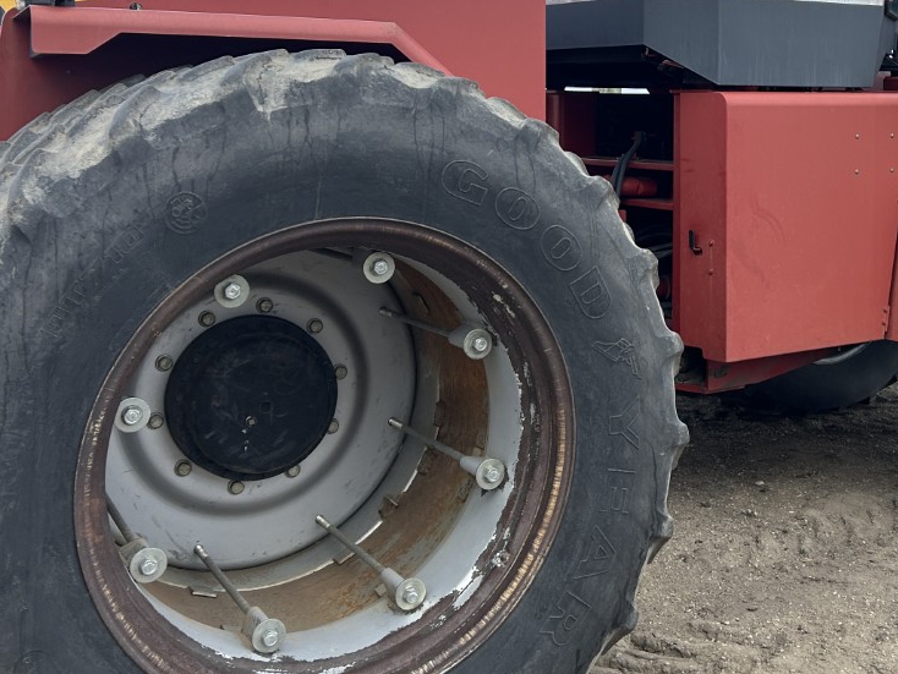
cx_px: 719
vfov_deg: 28.1
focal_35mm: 51
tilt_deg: -3.5
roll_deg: -2.0
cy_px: 147
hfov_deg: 36.2
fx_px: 1323
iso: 50
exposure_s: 1/3077
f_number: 1.5
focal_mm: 5.7
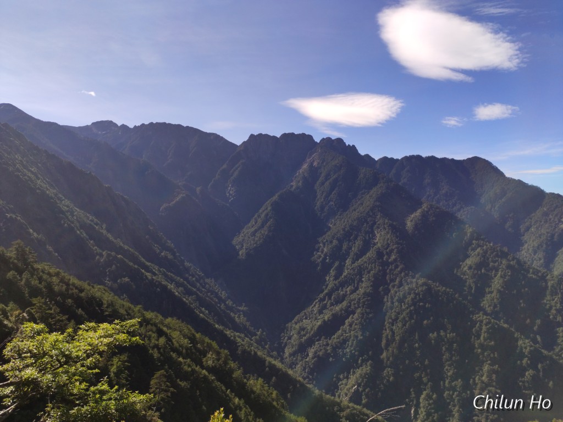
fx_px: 423
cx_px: 282
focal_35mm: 26
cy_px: 211
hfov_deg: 67.3
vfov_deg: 53.1
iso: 112
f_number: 1.75
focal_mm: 4.77
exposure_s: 1/1740
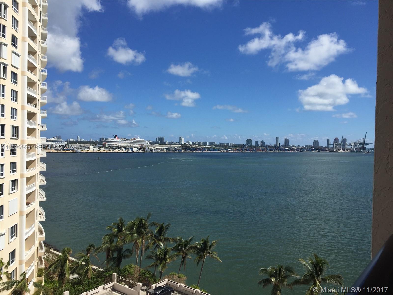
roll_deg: -1.2
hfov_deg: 61.7
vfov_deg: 48.2
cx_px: 196
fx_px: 329
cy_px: 148
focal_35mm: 29
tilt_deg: -1.4
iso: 32
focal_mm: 4.15
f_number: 2.2
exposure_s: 1/3300
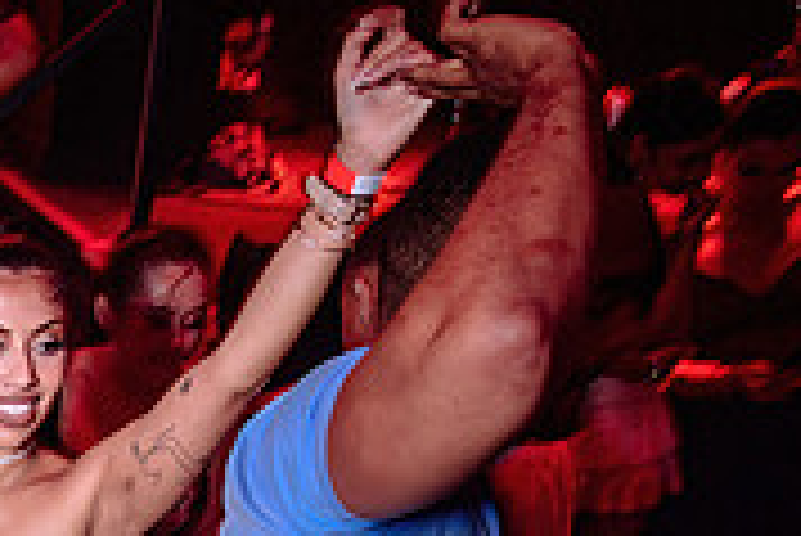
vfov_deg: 15.9
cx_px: -252
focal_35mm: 78
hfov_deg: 23.0
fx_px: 1737
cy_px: 831
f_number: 4
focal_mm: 24
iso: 800
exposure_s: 1/25
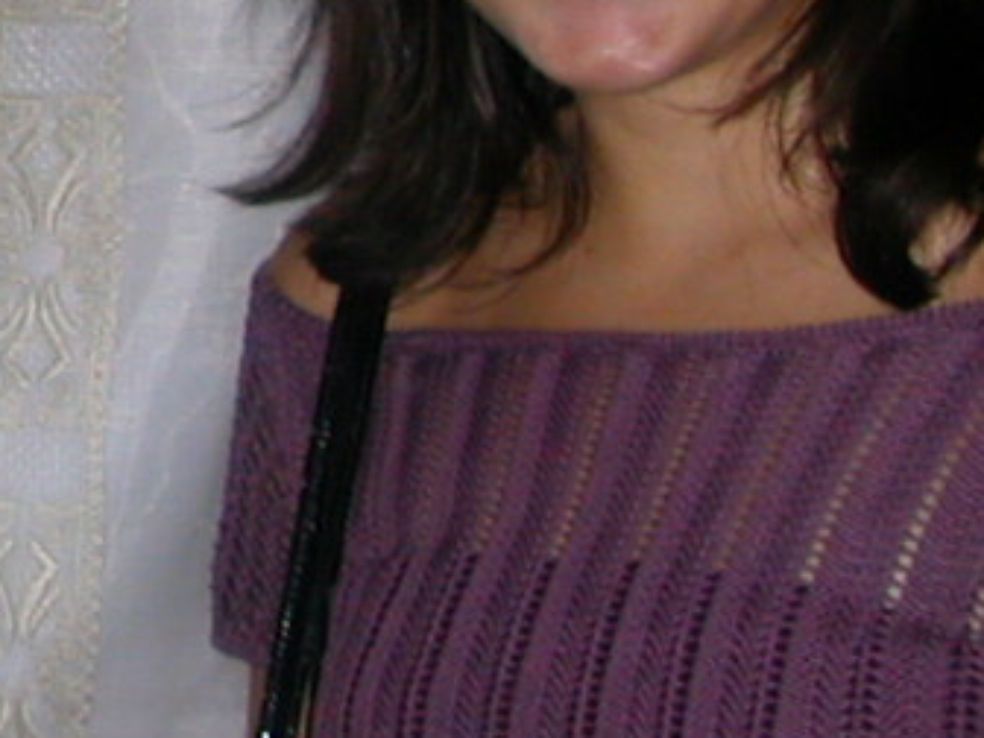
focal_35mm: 141
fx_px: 4008
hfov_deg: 13.0
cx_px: -600
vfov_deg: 10.5
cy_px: 144
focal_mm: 5.6
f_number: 2.7
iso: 100
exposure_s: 1/59.9
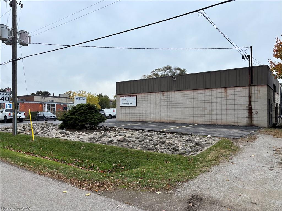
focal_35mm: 26
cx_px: 141
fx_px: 212
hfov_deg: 67.3
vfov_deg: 53.1
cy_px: 106
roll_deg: -1.4
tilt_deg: +1.8
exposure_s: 1/978
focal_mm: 5.96
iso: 50
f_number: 1.6
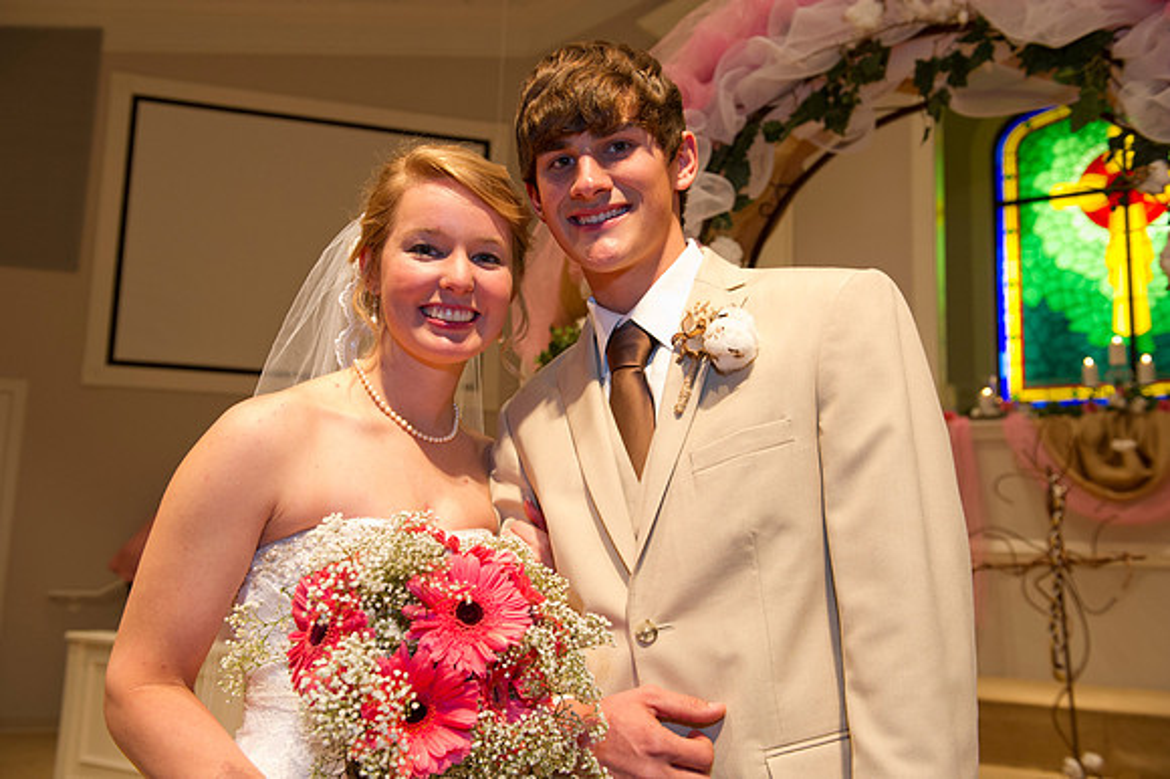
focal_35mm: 34
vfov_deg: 38.8
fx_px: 1104
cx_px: 585
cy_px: 390
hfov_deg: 55.8
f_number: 4.5
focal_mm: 34
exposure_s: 1/125
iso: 1600
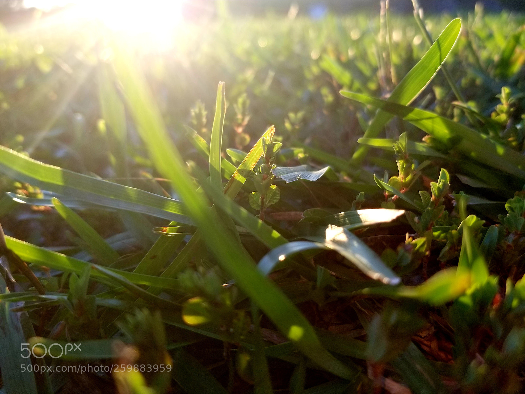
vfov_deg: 53.1
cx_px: 262
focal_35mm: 26
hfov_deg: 67.3
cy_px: 197
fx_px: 394
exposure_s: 1/290
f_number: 1.7
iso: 50
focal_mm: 4.25
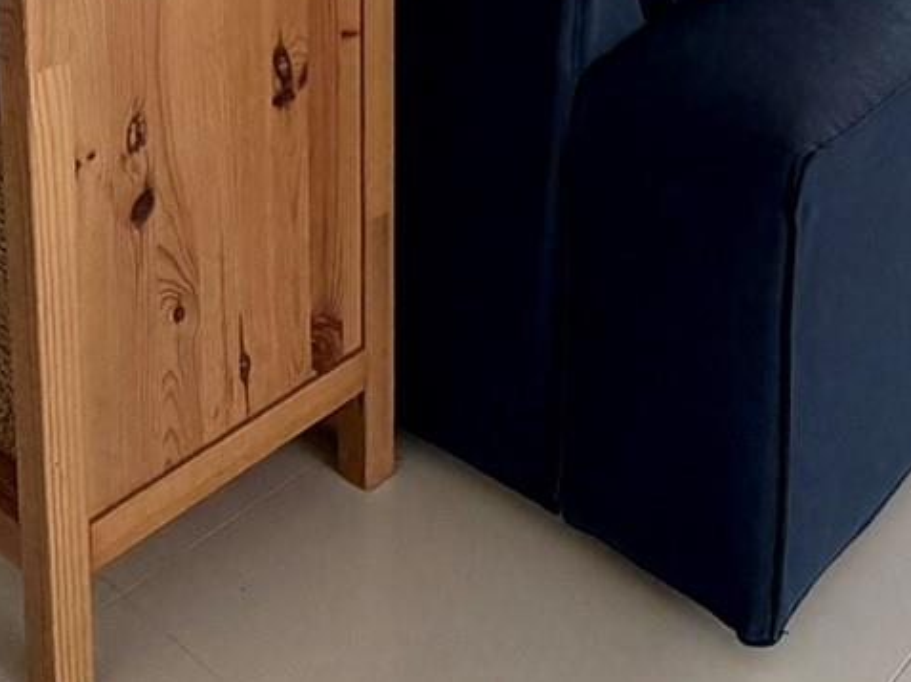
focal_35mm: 47
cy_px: -378
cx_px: 422
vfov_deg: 23.6
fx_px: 1236
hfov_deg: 40.4
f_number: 2.2
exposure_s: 1/121
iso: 160
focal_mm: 2.22
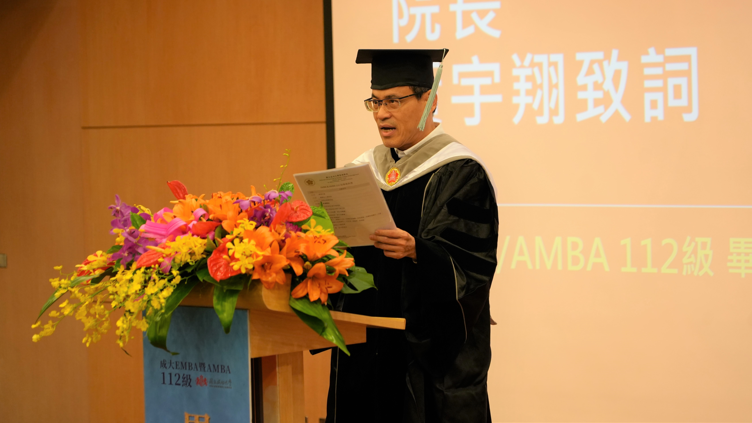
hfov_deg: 19.3
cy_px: 171
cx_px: 375
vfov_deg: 10.9
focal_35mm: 111
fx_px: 2213
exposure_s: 1/200
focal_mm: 105
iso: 1600
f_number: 4
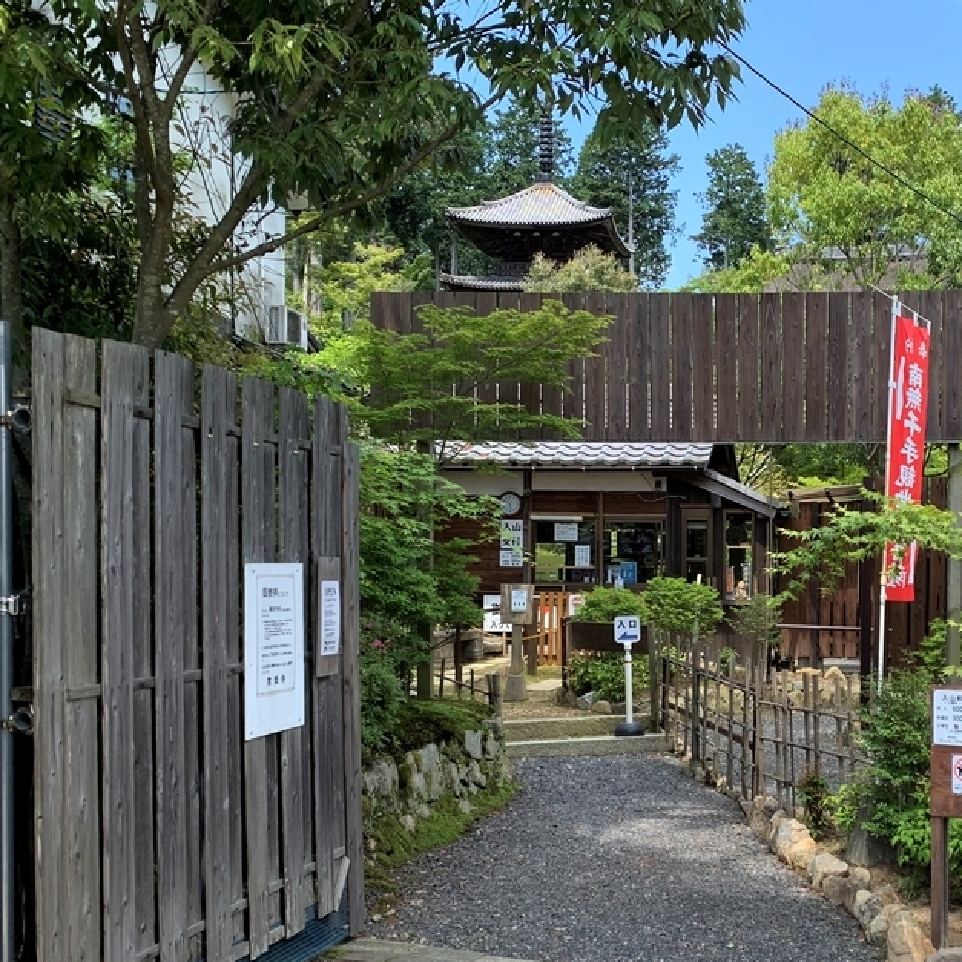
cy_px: 592
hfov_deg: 37.3
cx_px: 740
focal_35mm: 44
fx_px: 1383
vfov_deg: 38.1
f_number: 1.8
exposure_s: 1/455
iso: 25
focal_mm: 4.25
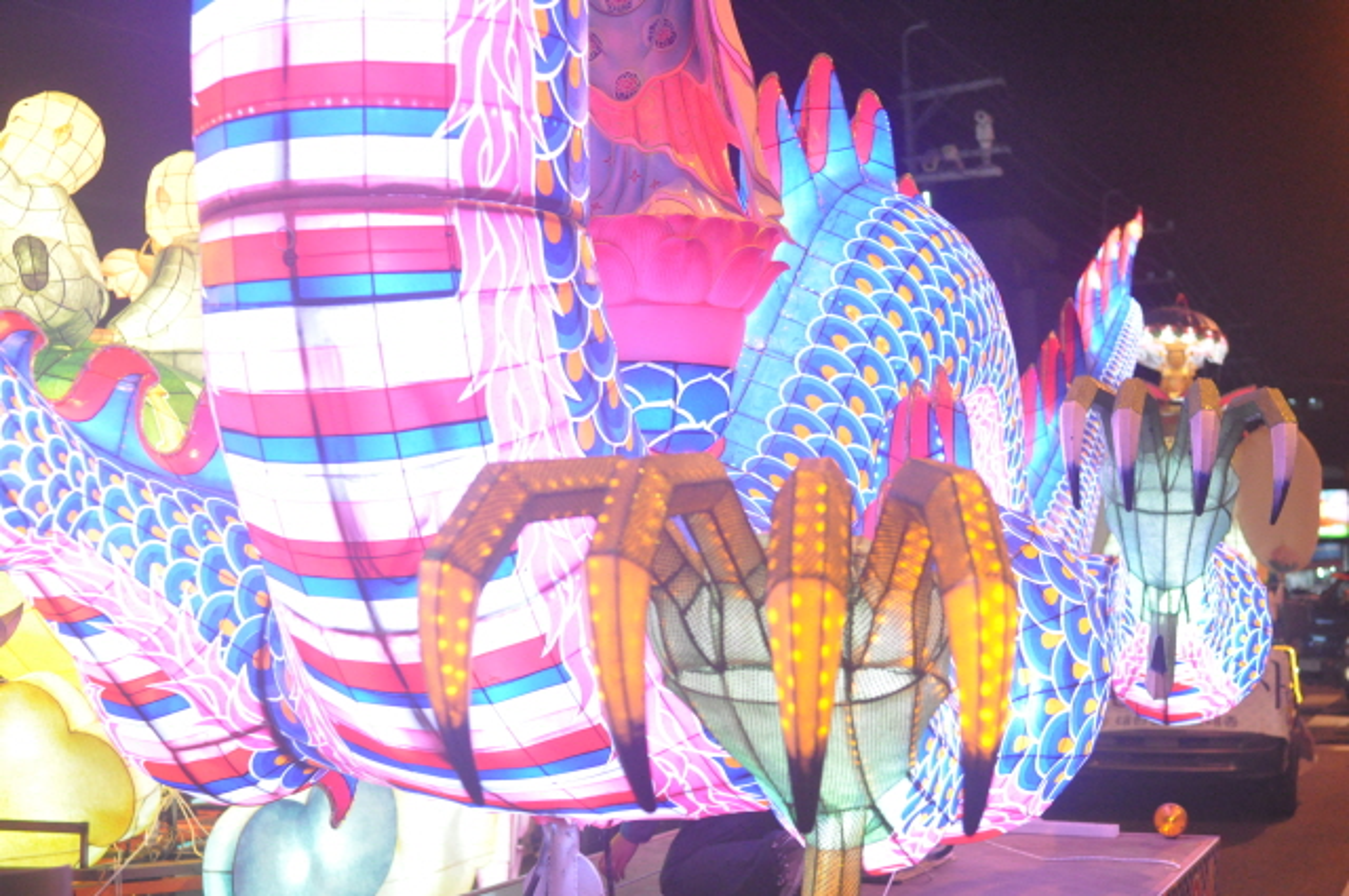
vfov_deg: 25.7
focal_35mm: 52
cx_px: 674
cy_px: 448
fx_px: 1965
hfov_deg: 37.9
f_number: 3.2
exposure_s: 1/250
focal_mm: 35
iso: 3200
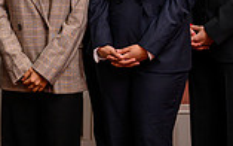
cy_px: -6
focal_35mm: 179
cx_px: -74
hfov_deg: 11.4
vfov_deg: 7.3
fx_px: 1136
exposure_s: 1/200
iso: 160
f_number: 6.3
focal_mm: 43
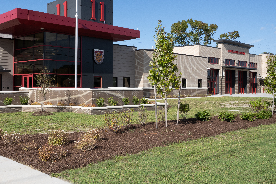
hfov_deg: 49.9
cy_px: 79
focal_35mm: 37
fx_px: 284
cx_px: 71
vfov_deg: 35.9
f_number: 11
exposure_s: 1/200
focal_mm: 21
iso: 160
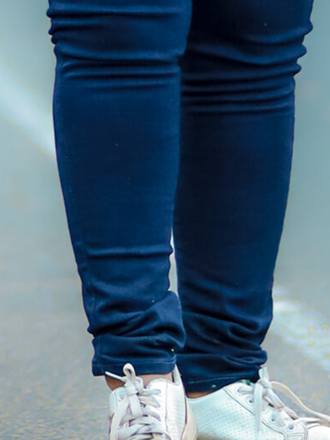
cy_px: -515
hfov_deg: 3.7
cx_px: -46
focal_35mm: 401
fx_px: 5101
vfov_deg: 4.8
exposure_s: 1/200
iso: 160
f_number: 2.5
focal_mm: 85
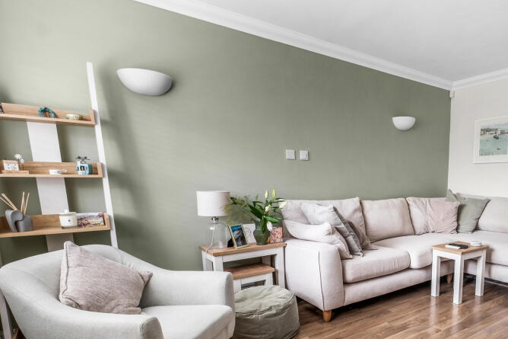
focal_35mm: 23
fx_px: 324
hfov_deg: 71.3
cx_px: 377
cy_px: 243
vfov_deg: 53.3
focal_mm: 10
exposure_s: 6
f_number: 8
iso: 160
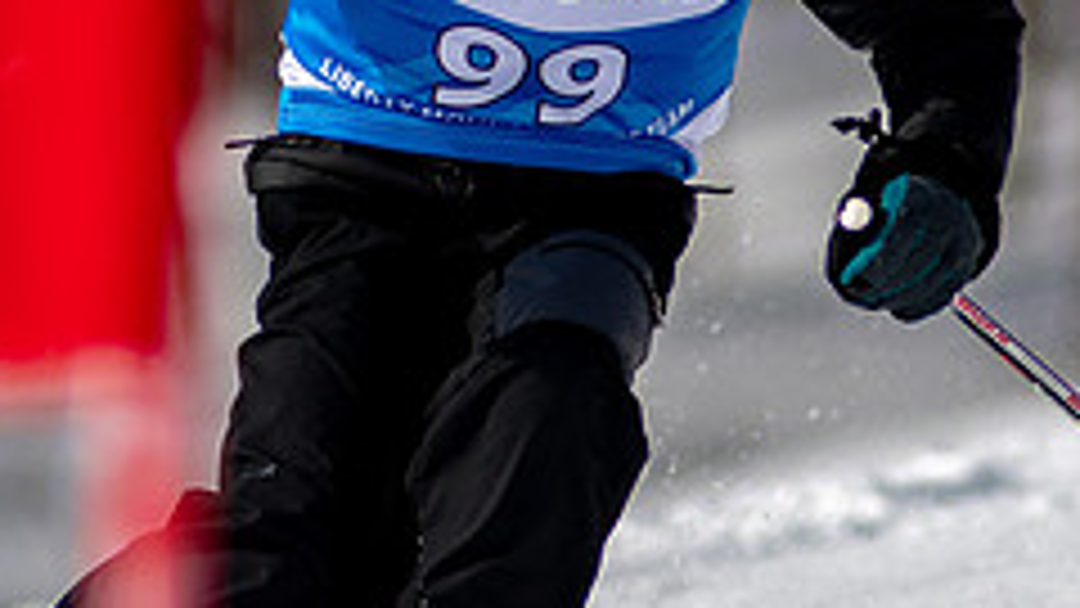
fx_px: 35682
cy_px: -128
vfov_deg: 1.0
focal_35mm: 1246
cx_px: 569
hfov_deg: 1.7
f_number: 2.8
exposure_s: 1/6400
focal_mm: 300
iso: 100
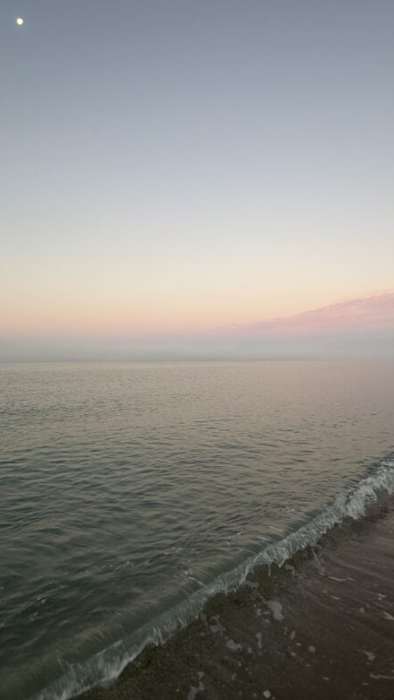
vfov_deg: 86.4
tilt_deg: +7.2
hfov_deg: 55.7
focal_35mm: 20
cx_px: 221
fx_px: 372
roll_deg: +0.8
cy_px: 318
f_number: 2.2
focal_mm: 2.22
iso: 100
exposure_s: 1/121
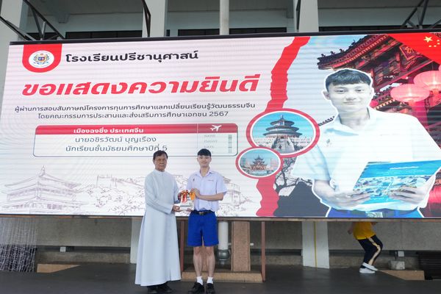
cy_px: 147
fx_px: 386
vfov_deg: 41.7
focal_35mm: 32
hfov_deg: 59.5
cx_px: 220
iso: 1600
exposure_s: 1/200
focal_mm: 21
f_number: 4.5
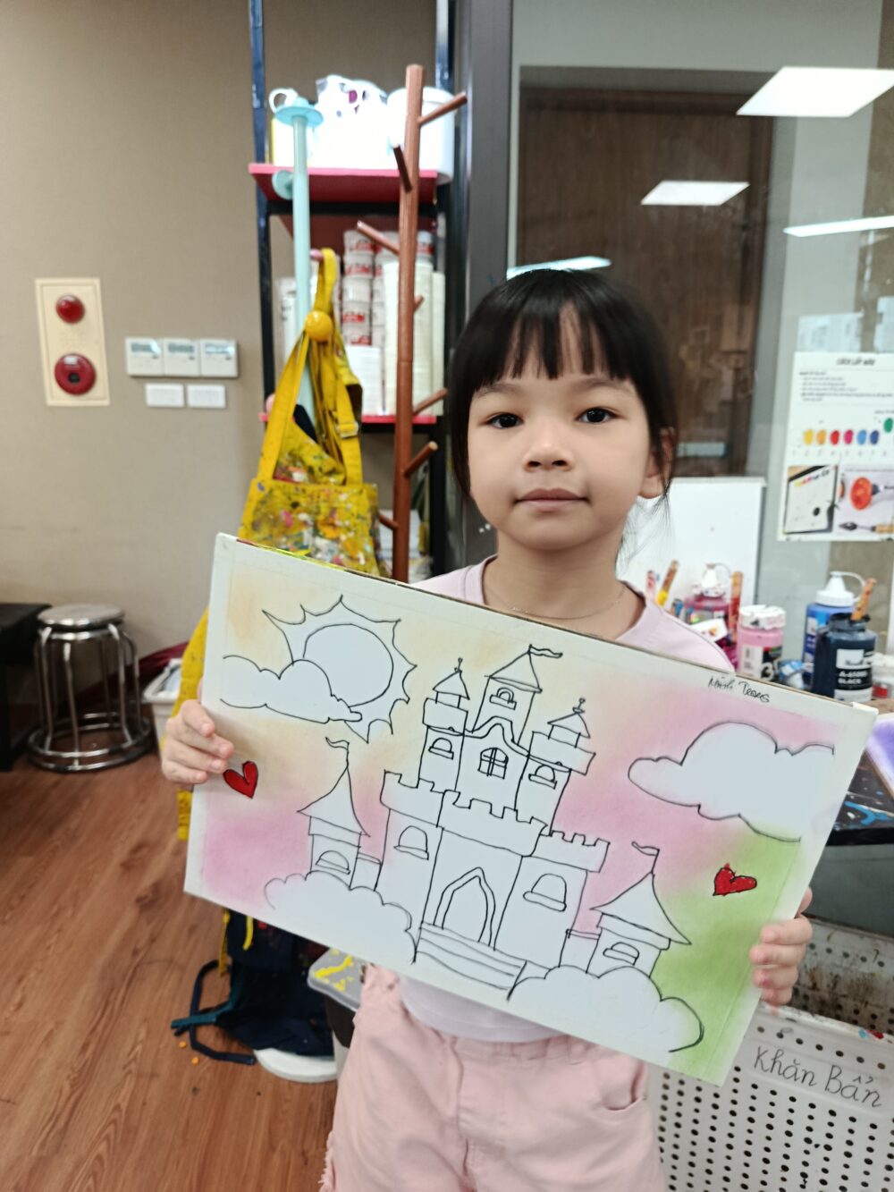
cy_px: 596
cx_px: 447
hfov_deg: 56.8
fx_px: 826
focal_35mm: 24
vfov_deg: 71.6
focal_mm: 5.24
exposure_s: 1/100
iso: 779
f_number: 1.7
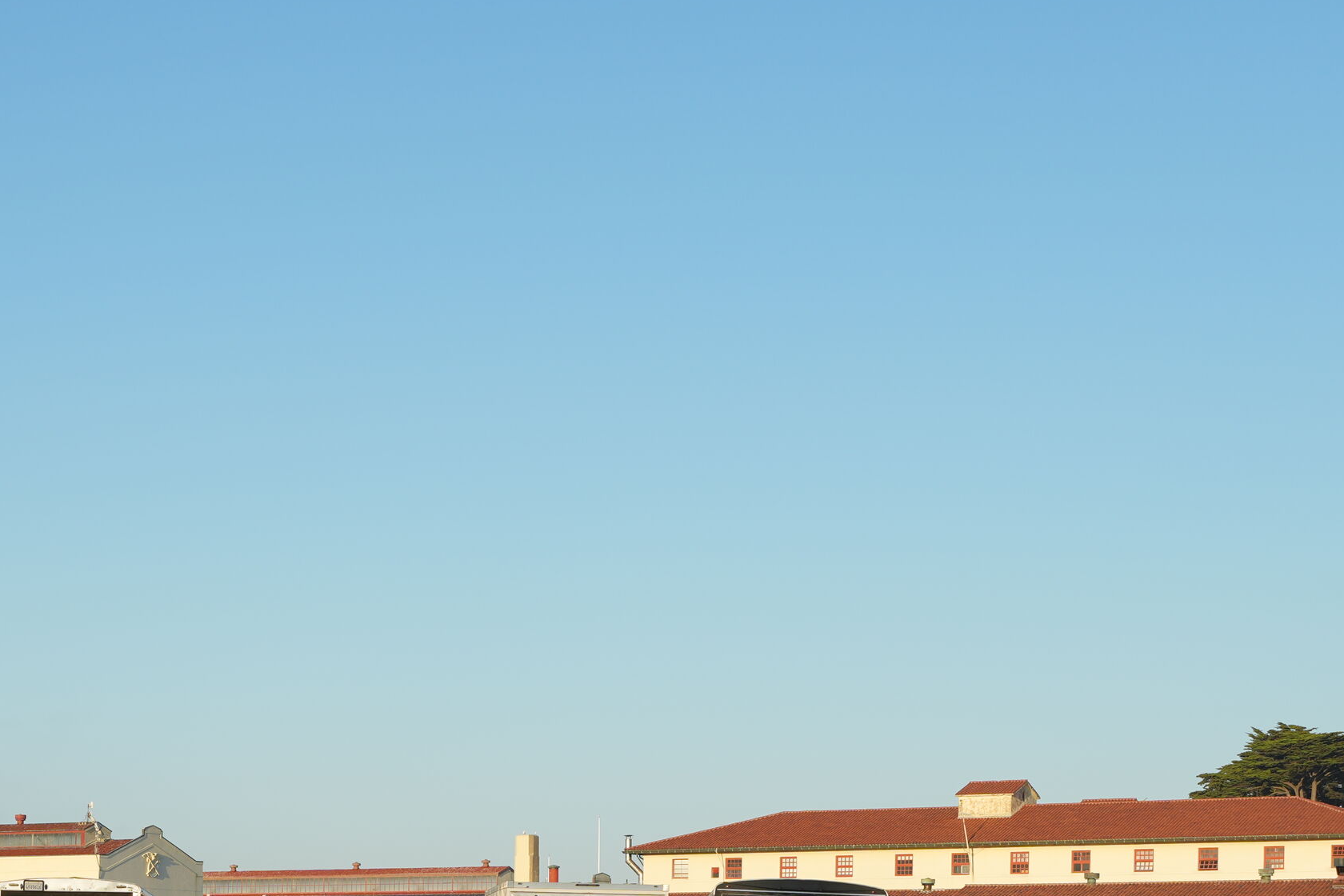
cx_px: -27
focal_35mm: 90
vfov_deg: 14.7
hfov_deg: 21.7
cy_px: 1102
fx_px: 3360
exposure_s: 1/500
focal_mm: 35
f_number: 4
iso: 100
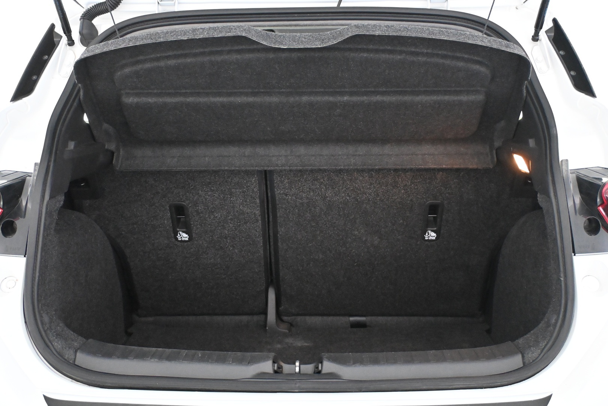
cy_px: 203
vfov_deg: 34.2
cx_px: 304
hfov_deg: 49.6
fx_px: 659
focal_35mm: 39
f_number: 4.5
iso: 7200
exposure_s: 1/60
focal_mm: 26
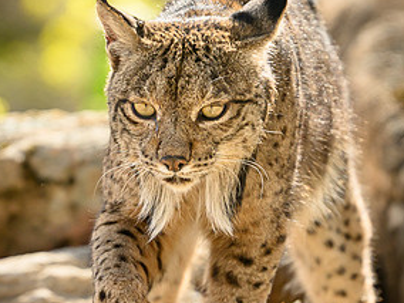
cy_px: 257
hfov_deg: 1.2
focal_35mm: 1595
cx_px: 73
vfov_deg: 0.9
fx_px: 18615
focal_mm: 560
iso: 450
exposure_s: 1/2000
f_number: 4
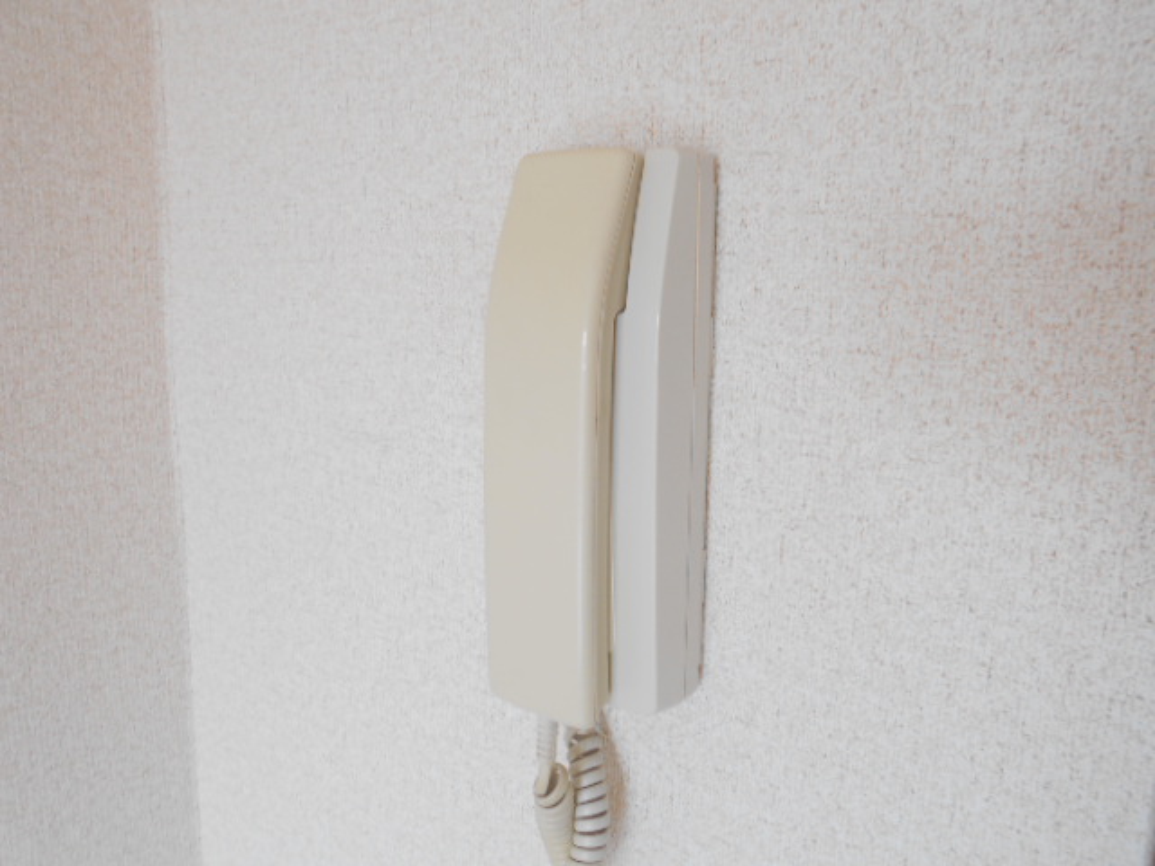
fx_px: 868
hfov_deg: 67.3
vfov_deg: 53.1
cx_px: 578
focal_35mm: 26
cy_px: 433
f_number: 3.2
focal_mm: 4.6
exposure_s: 1/30
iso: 80
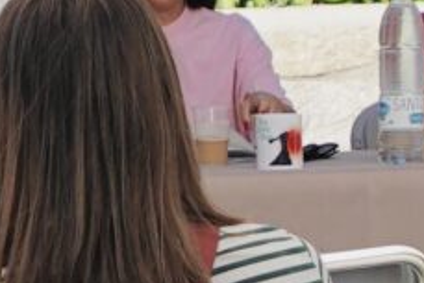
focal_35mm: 161
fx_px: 1897
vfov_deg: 8.5
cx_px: -217
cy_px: 125
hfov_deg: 12.1
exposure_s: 1/1250
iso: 200
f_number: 4
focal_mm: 24
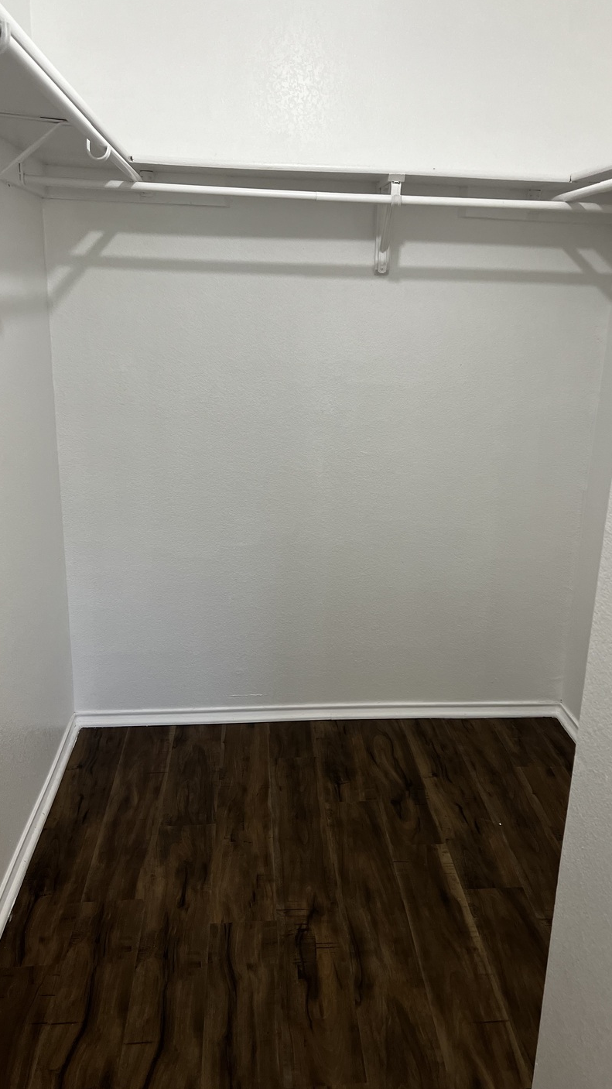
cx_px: 329
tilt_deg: -15.2
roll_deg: +0.1
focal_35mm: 29
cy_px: 536
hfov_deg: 40.1
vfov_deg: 66.1
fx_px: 837
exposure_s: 1/120
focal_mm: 5.7
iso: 125
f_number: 1.5
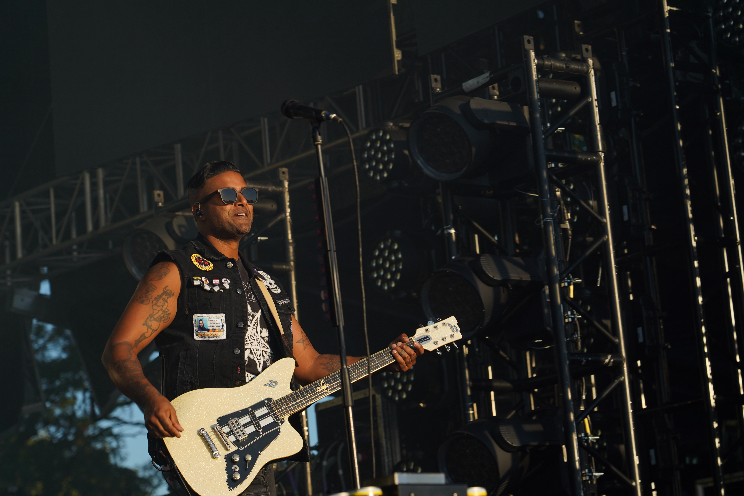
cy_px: 258
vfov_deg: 12.3
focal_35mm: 111
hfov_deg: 18.4
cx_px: 359
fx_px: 2294
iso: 100
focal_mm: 105
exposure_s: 1/320
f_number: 6.3
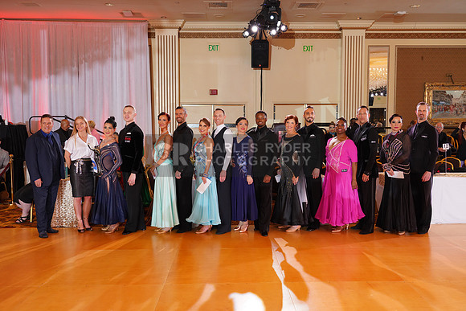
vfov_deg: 40.0
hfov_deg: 57.2
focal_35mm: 33
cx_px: 233
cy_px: 156
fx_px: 427
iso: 1600
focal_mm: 33
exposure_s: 1/200
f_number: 5
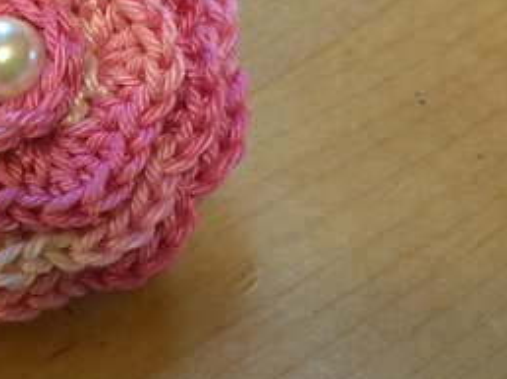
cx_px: -26
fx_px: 1054
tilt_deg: -58.0
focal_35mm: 72
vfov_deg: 20.2
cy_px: 90
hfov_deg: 25.4
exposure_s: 1/33
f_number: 2.2
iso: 200
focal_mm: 4.15
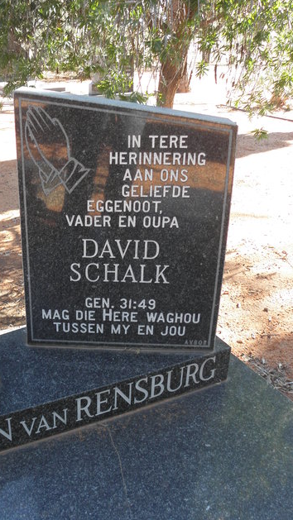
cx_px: 65
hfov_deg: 32.1
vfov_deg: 55.3
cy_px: 270
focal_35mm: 36
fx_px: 497
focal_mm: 4.6
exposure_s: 1/60
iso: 64
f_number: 2.8
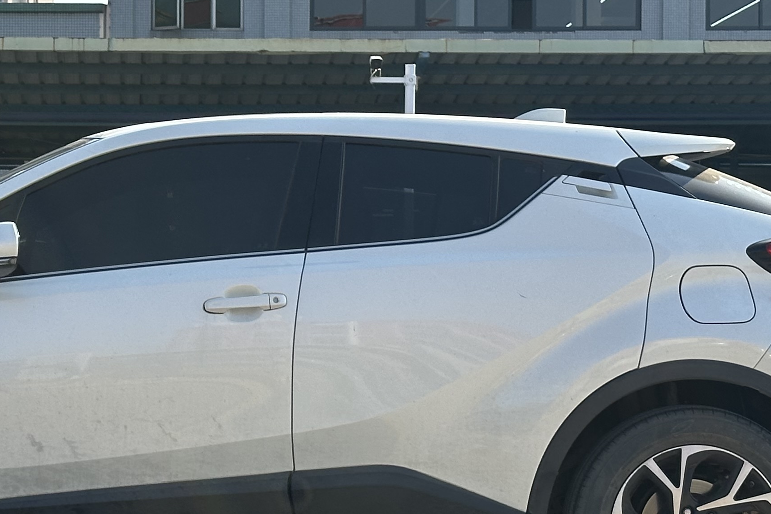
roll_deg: -0.6
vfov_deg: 11.7
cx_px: 138
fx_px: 2506
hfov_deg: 17.3
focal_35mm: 117
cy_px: 271
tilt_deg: +1.1
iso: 64
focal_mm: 6.86
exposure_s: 1/2358
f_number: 1.78
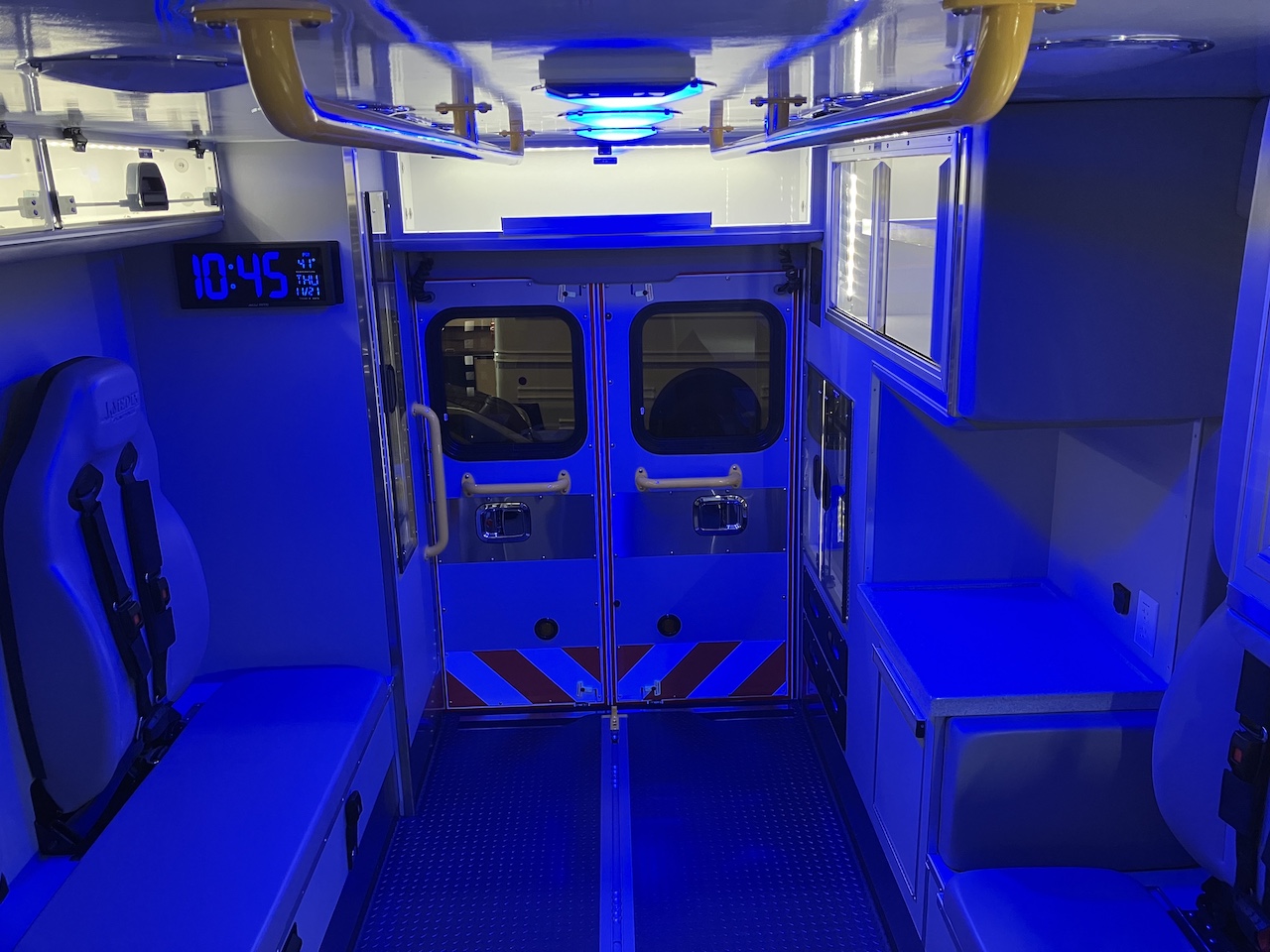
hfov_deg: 63.4
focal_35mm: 28
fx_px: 1027
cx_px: 635
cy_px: 476
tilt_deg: -14.4
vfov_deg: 49.7
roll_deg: +1.8
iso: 250
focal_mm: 3.99
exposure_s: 1/60
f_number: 1.8
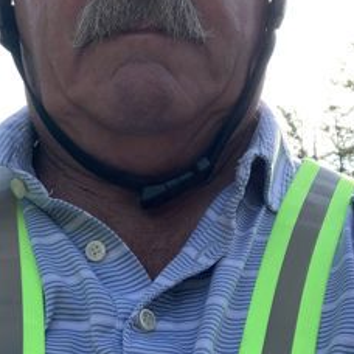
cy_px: 104
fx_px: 960
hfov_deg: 20.9
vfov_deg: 20.8
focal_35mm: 83
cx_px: 140
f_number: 2.2
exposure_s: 1/124
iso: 16
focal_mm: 2.87
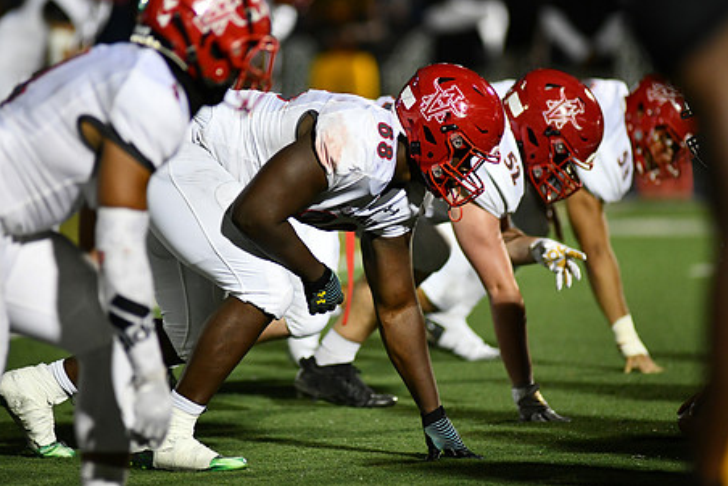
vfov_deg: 3.6
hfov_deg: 5.4
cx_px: 350
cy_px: 215
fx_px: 7790
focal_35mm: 385
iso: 2200
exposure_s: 1/1000
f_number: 2.8
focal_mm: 300
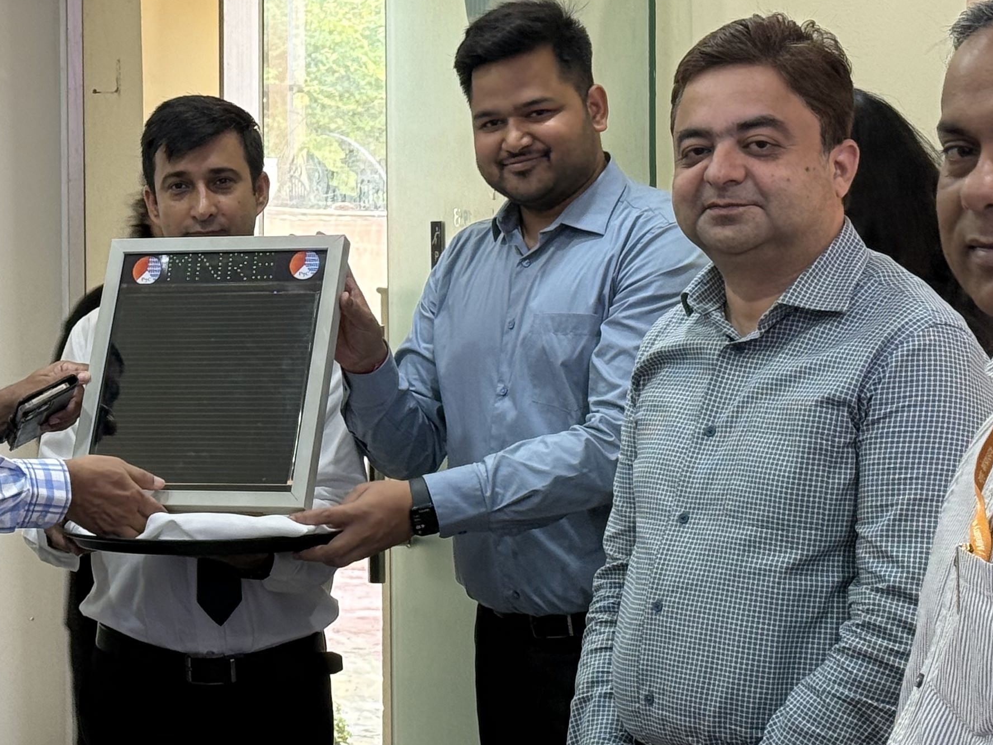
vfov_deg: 13.6
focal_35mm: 109
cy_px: 256
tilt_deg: -1.3
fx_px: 3127
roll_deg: +0.3
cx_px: 157
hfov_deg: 17.8
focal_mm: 6.76
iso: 100
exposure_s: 1/50
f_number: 1.78
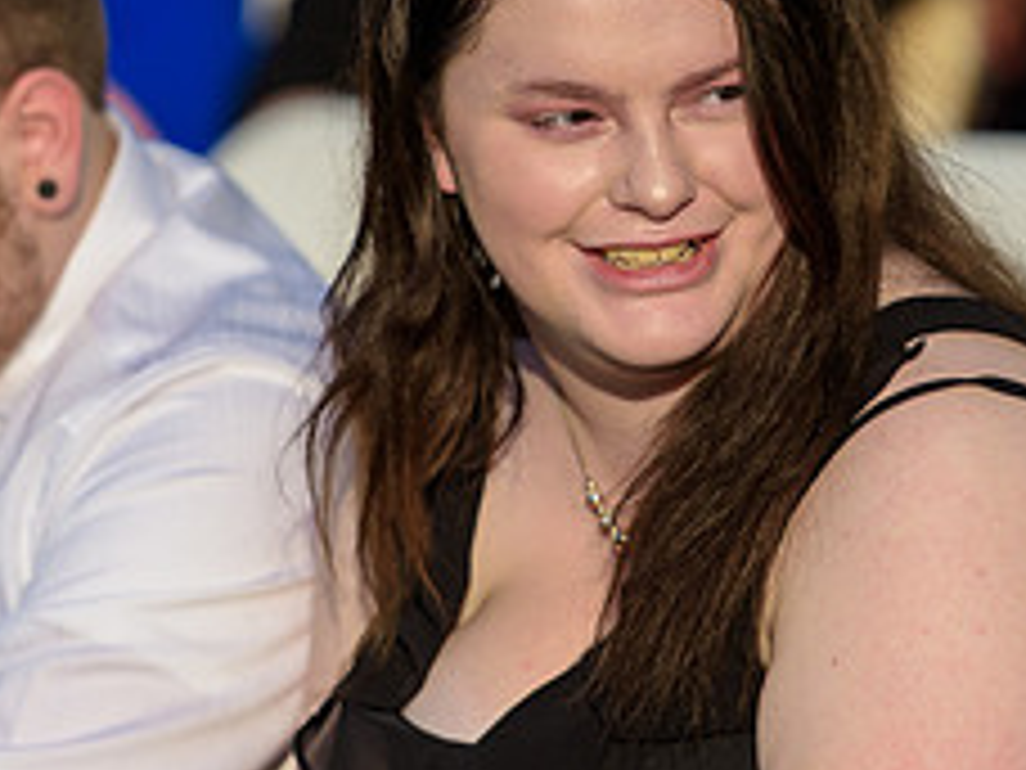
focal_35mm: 453
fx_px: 13427
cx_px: 648
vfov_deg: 3.3
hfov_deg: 4.4
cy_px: 173
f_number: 3.2
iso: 200
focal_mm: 185
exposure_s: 1/3200
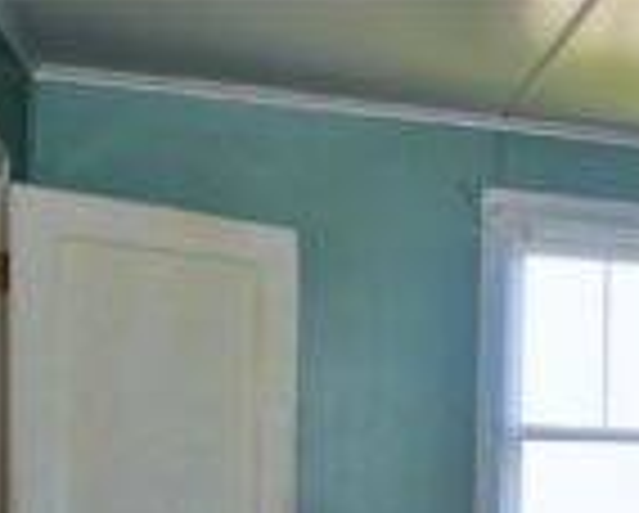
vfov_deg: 20.4
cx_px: 796
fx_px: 1345
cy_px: 592
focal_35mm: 71
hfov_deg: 24.0
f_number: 3.5
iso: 400
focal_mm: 18
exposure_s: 1/100
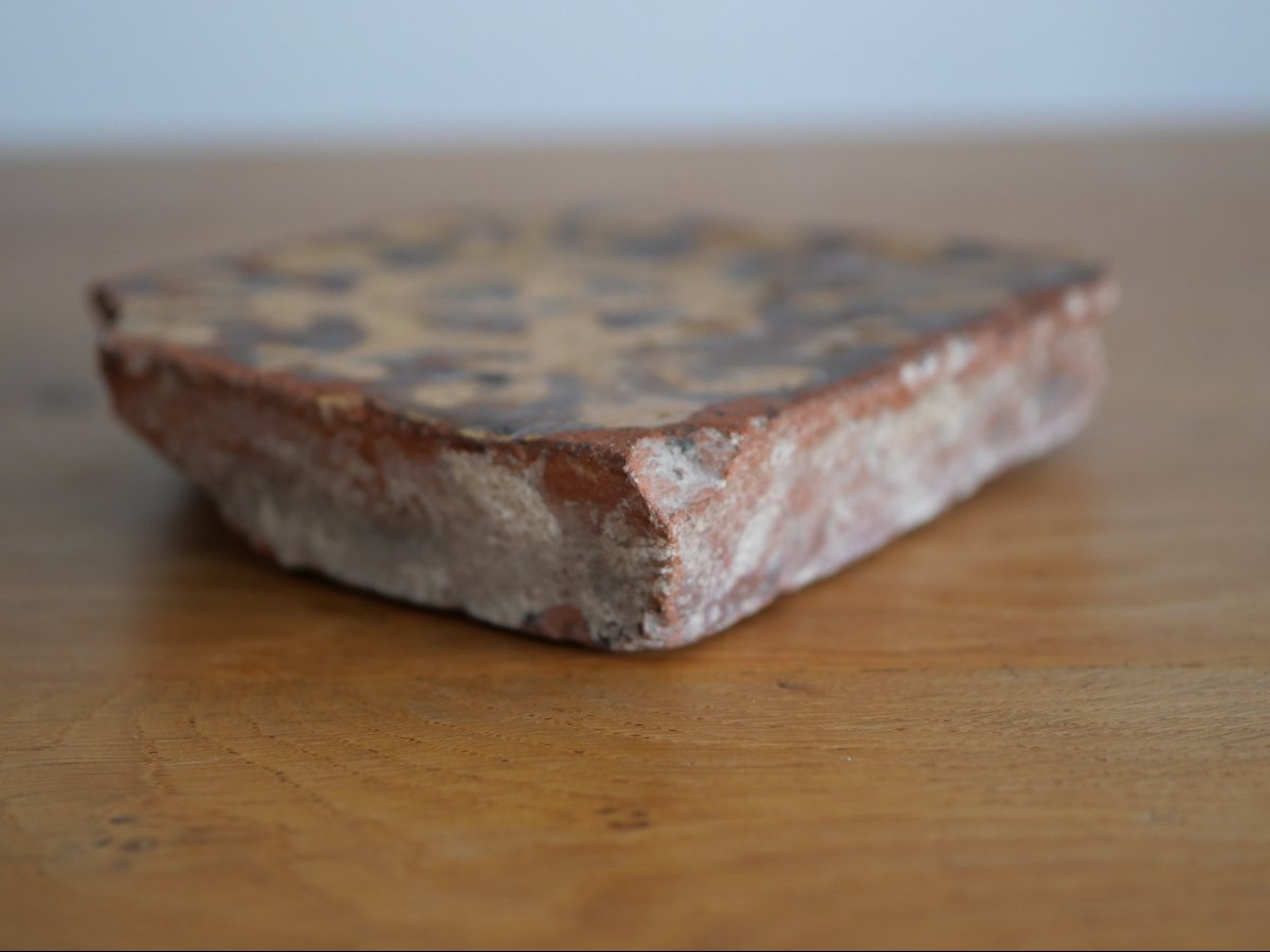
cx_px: 635
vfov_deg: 24.4
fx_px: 2201
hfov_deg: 32.2
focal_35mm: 60
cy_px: 476
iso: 1000
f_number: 2.8
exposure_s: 1/60
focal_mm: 30
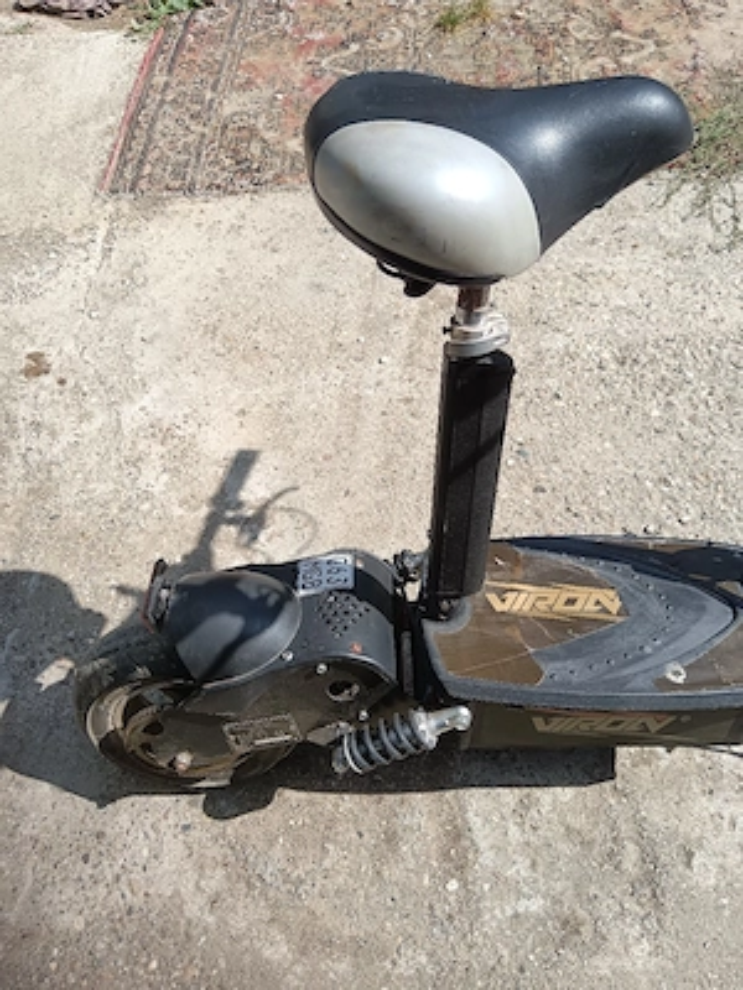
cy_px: 495
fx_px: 773
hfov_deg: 51.4
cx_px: 372
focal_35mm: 27
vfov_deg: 65.3
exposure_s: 1/667
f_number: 1.9
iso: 101
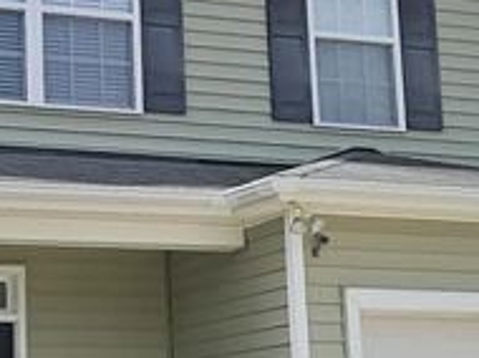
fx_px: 1714
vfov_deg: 11.9
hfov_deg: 15.8
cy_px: 136
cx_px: 78
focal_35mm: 124
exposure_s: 1/1756
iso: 25
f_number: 1.8
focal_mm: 5.4
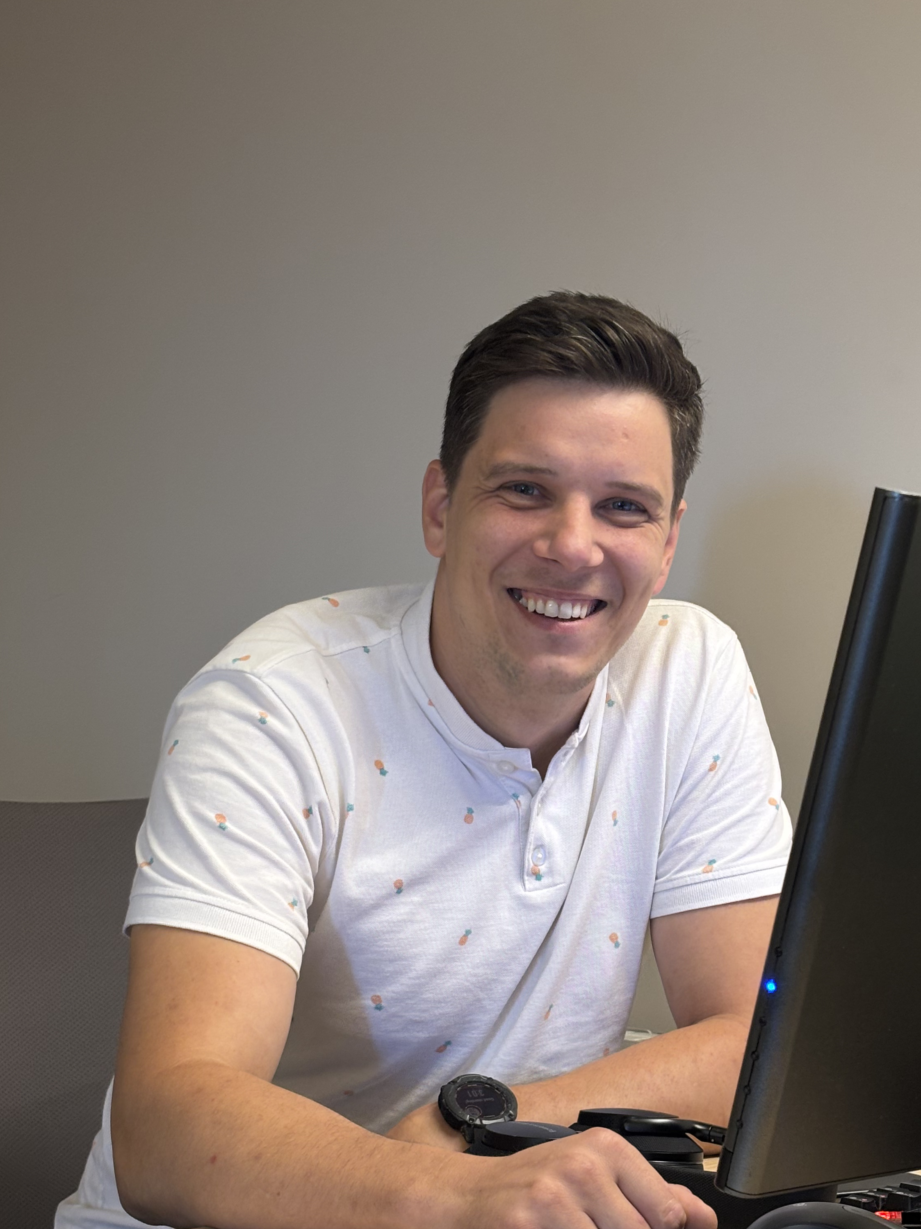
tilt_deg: -1.8
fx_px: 2483
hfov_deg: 21.0
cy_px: 790
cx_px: 517
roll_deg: -1.5
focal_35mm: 70
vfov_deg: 27.7
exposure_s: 1/50
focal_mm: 5.96
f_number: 1.6
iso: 80
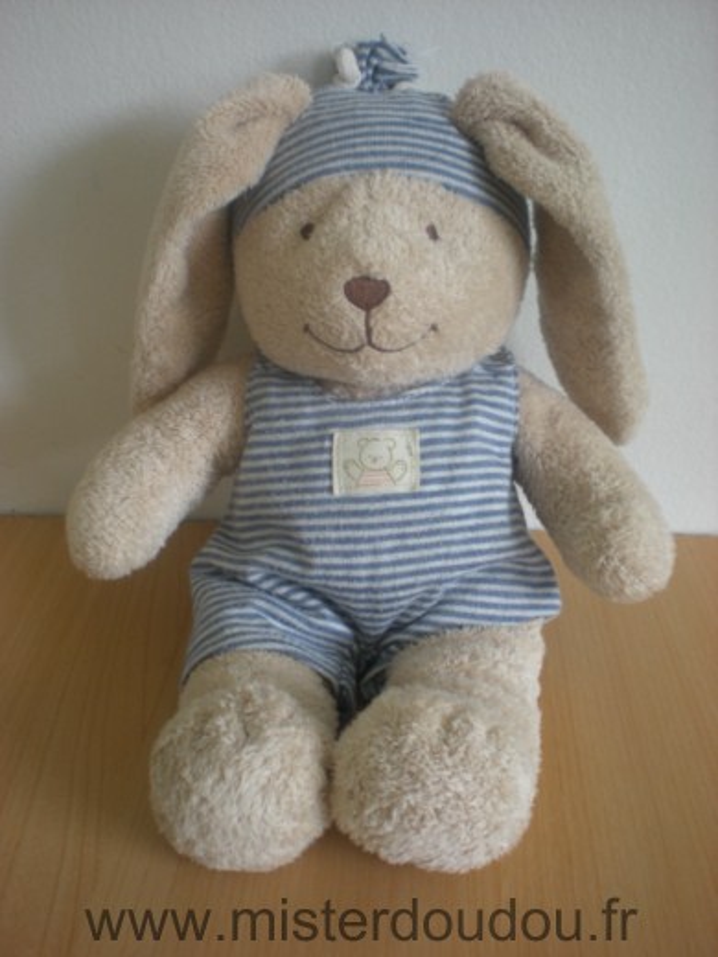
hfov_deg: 37.7
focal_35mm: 38
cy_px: 478
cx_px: 359
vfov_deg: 49.0
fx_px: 1051
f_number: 3.1
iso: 64
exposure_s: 1/21.5
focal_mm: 6.3
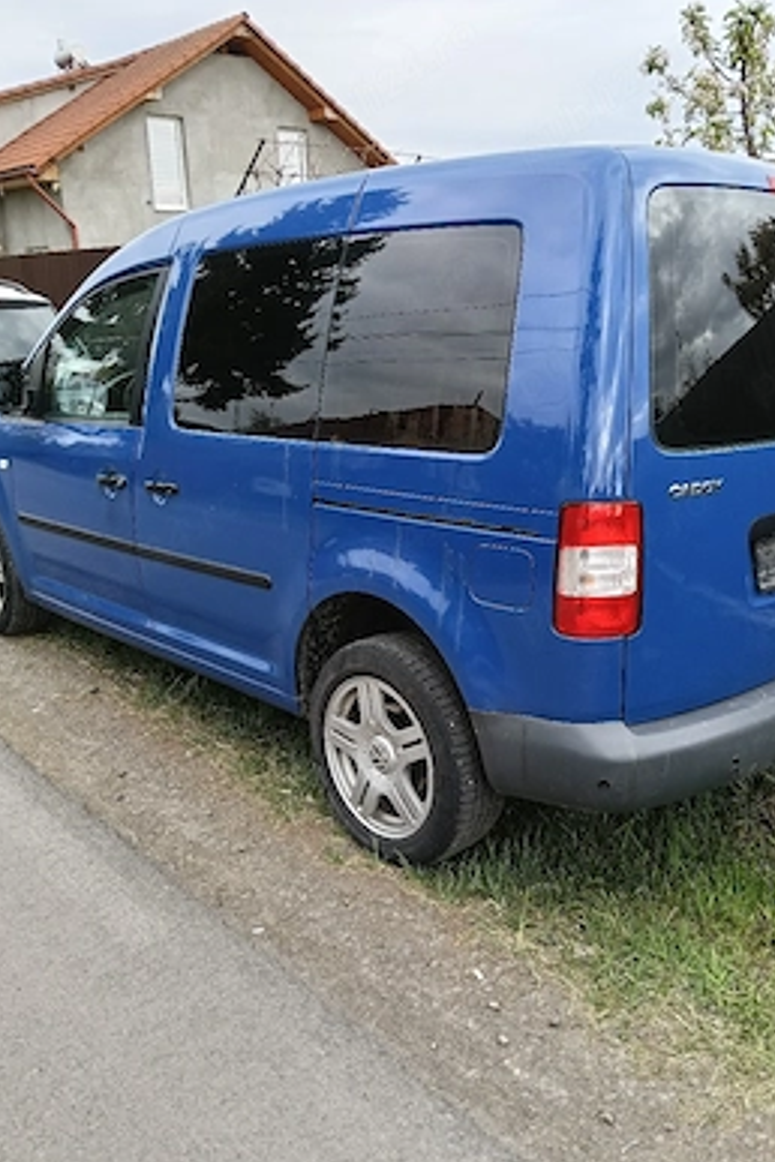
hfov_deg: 44.9
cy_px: 598
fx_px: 936
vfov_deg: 63.6
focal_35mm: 29
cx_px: 439
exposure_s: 1/101
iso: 64
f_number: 1.8
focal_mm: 3.98
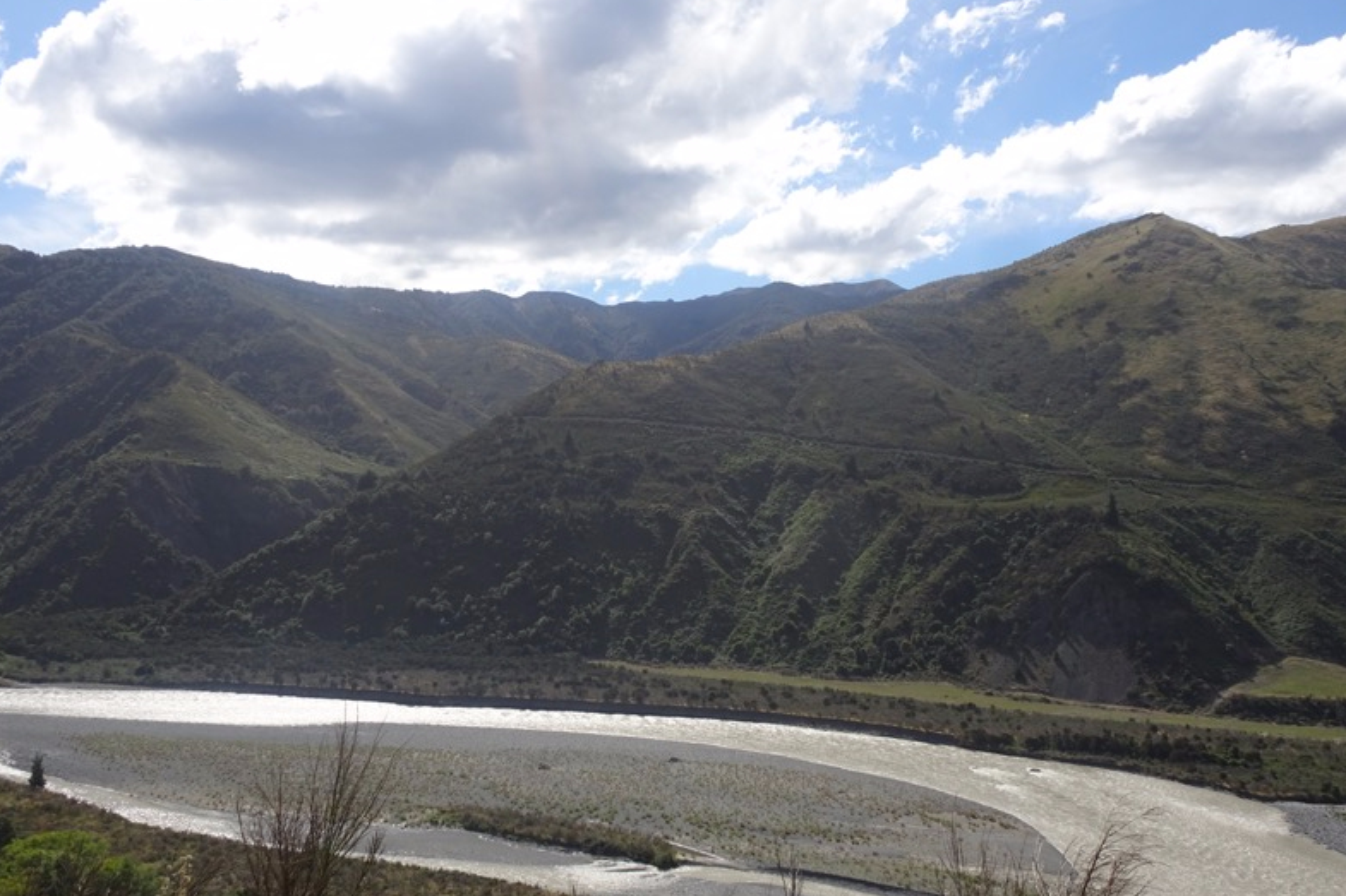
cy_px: 487
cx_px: 674
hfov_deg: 54.4
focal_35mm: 35
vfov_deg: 37.8
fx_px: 1308
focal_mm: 5.61
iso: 80
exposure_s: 1/1000
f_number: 4
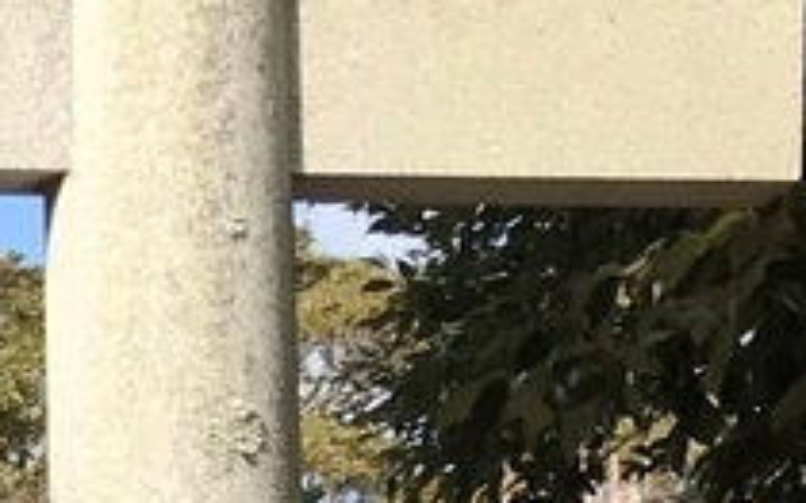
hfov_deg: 11.1
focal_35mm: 170
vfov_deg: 7.1
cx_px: -867
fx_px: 3732
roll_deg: +2.5
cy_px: 1344
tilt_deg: -1.4
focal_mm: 3.99
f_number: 1.8
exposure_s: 1/1623
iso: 20
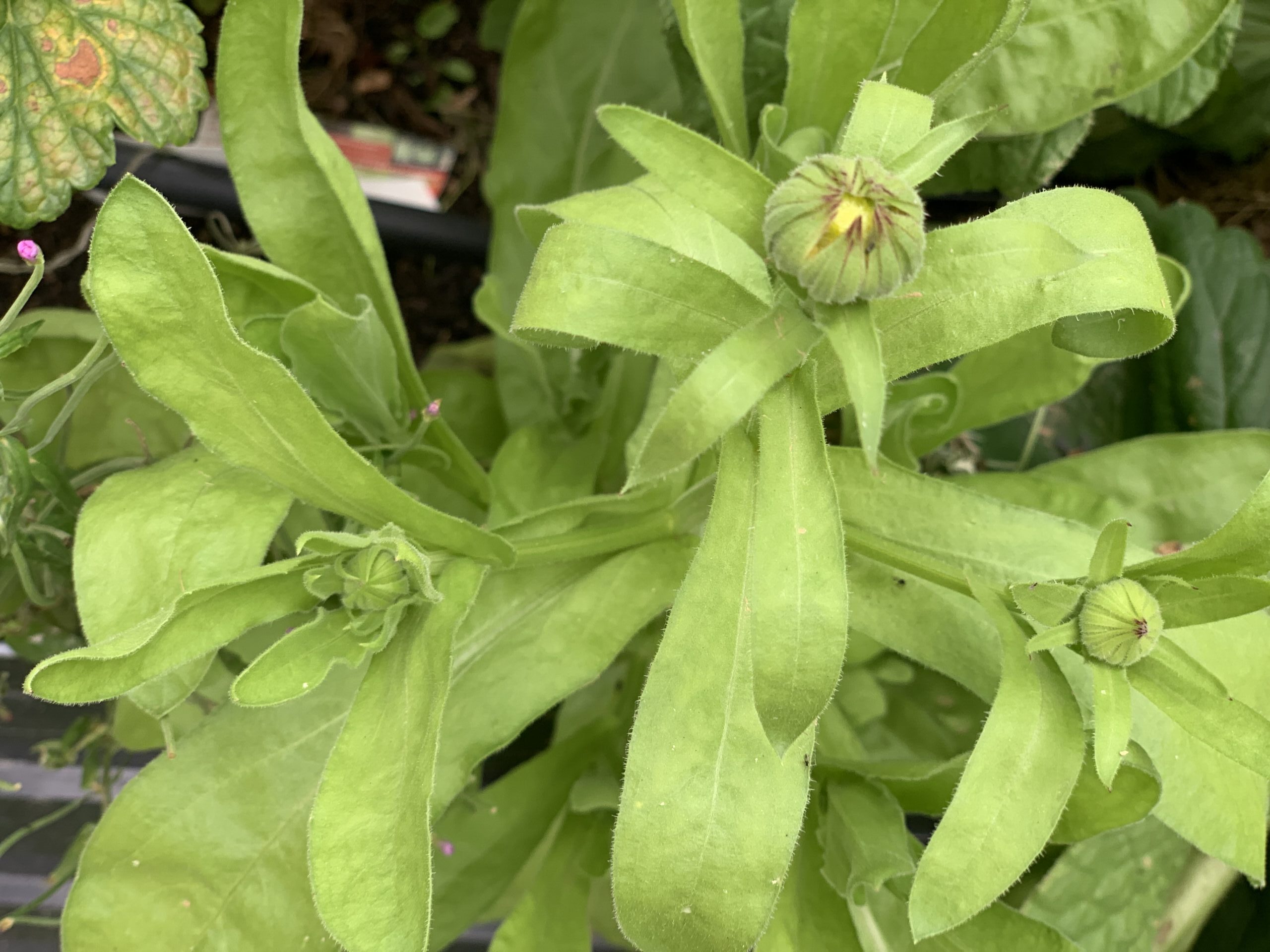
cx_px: 635
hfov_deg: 36.8
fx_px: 1908
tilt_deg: -64.9
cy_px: 476
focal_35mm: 52
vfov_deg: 28.0
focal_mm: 6
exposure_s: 1/122
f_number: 2.4
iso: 25
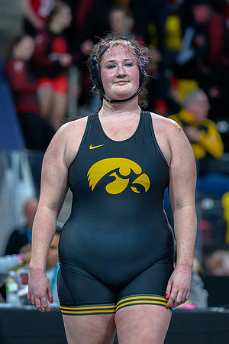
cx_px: 95
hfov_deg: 5.3
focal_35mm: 258
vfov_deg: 8.0
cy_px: 148
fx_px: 2465
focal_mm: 150
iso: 2200
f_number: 2.8
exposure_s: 1/800
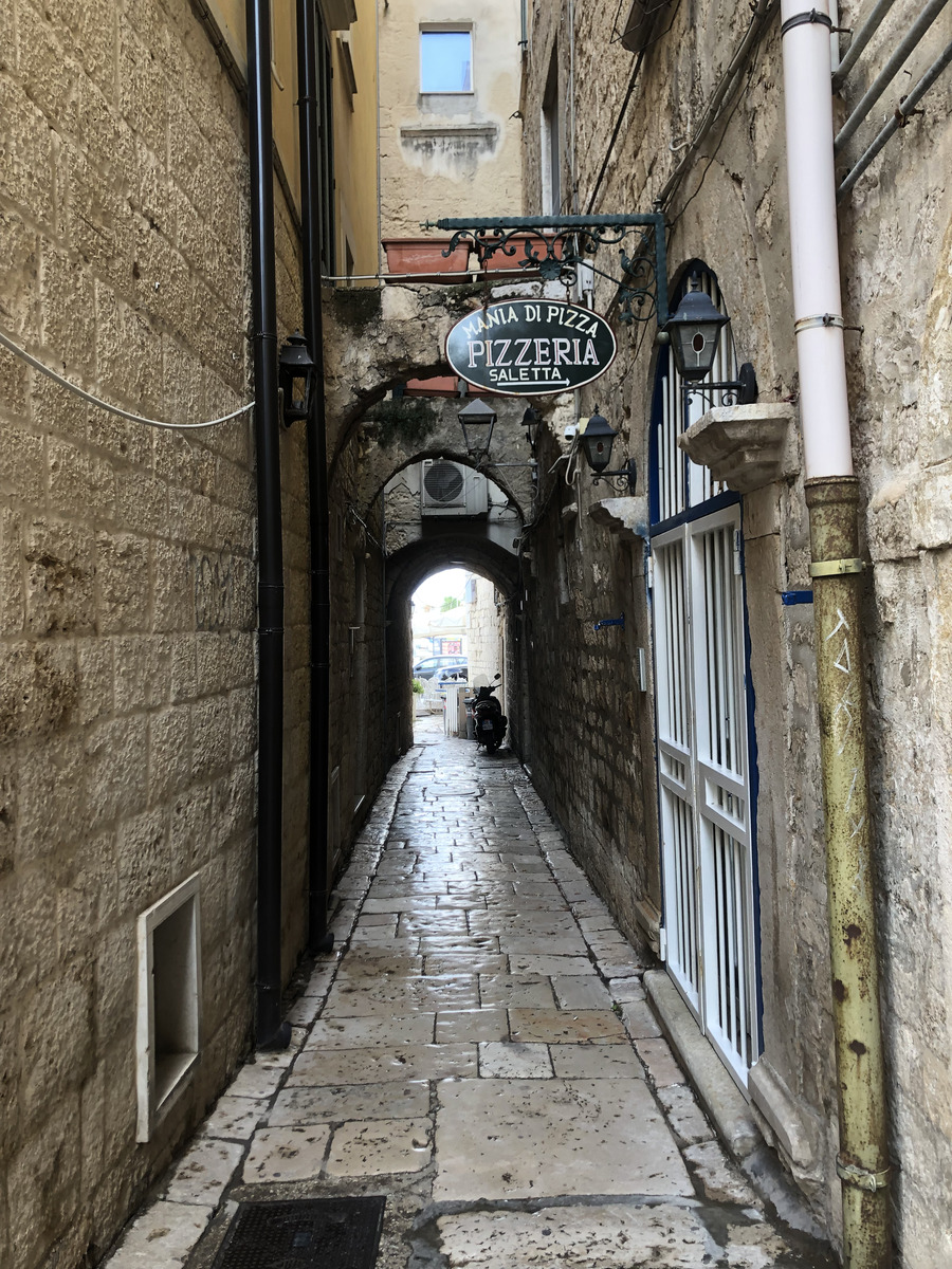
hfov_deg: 49.7
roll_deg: +1.6
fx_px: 1027
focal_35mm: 28
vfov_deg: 63.4
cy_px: 634
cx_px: 476
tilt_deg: -0.7
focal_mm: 4
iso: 64
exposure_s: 1/120
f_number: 1.8
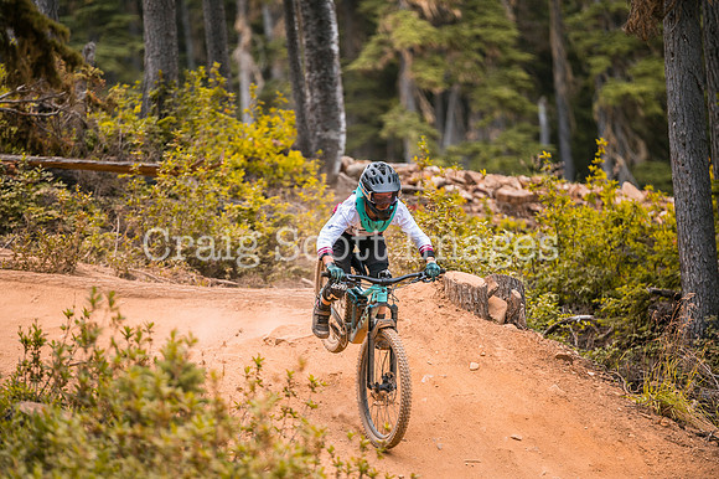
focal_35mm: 195
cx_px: 360
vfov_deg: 7.0
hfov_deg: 10.6
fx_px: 3892
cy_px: 240
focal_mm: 195
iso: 640
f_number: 2.8
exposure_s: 1/1600
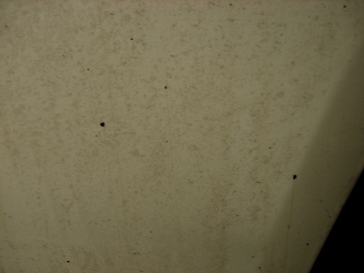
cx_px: 182
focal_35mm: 36
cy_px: 136
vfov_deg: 39.7
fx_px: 379
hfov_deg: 51.4
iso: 50
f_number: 2.7
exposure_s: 1/7.1
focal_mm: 7.5
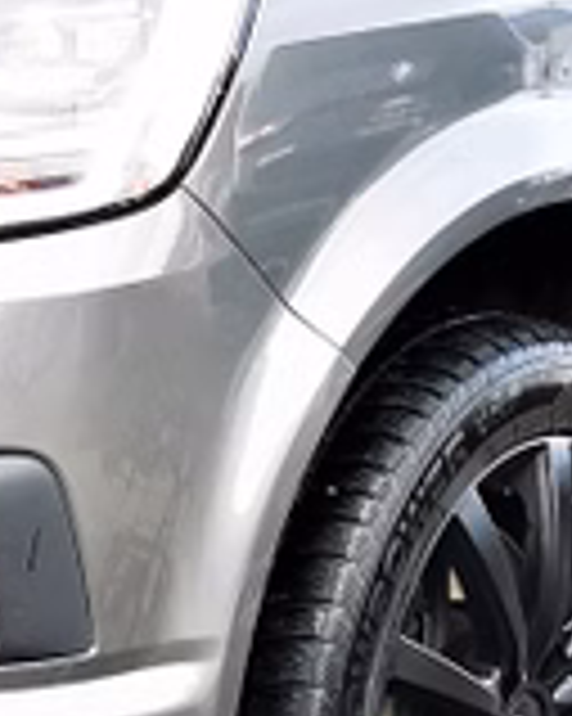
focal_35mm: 182
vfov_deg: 10.5
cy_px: 36
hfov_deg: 8.5
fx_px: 3855
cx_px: 185
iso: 64
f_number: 1.8
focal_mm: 5.58
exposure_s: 1/100
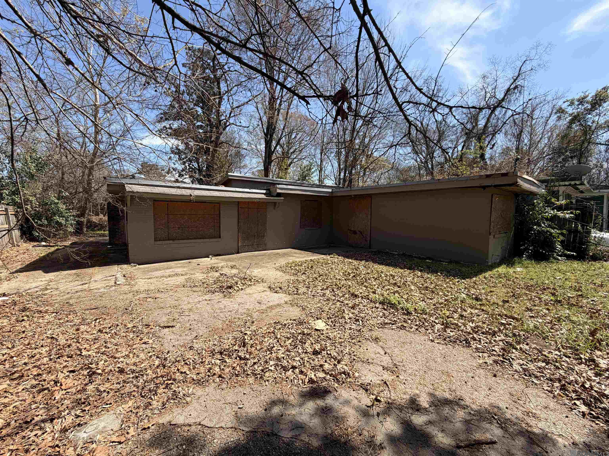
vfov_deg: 85.7
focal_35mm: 14
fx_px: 246
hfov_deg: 102.1
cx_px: 304
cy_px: 228
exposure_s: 1/770
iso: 32
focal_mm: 2.22
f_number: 2.2
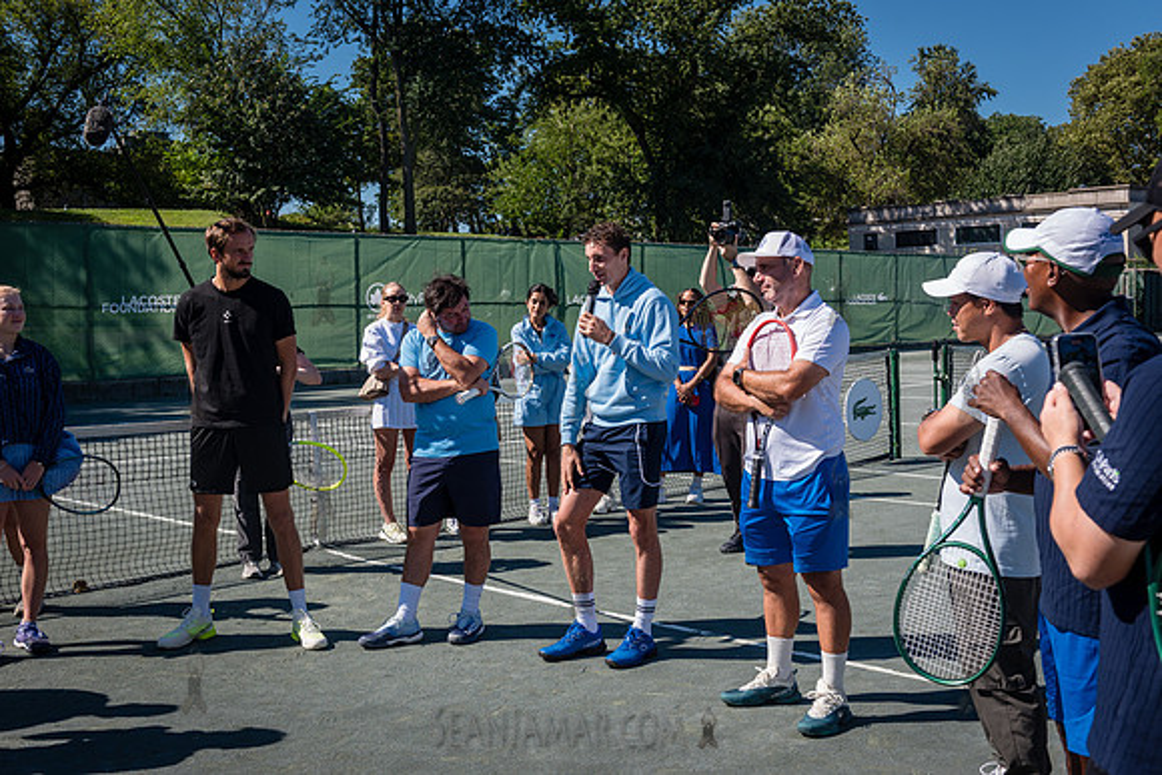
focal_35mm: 40
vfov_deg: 33.4
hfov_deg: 48.4
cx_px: 581
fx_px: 1291
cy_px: 388
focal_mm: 40
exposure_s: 1/640
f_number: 5.6
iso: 200
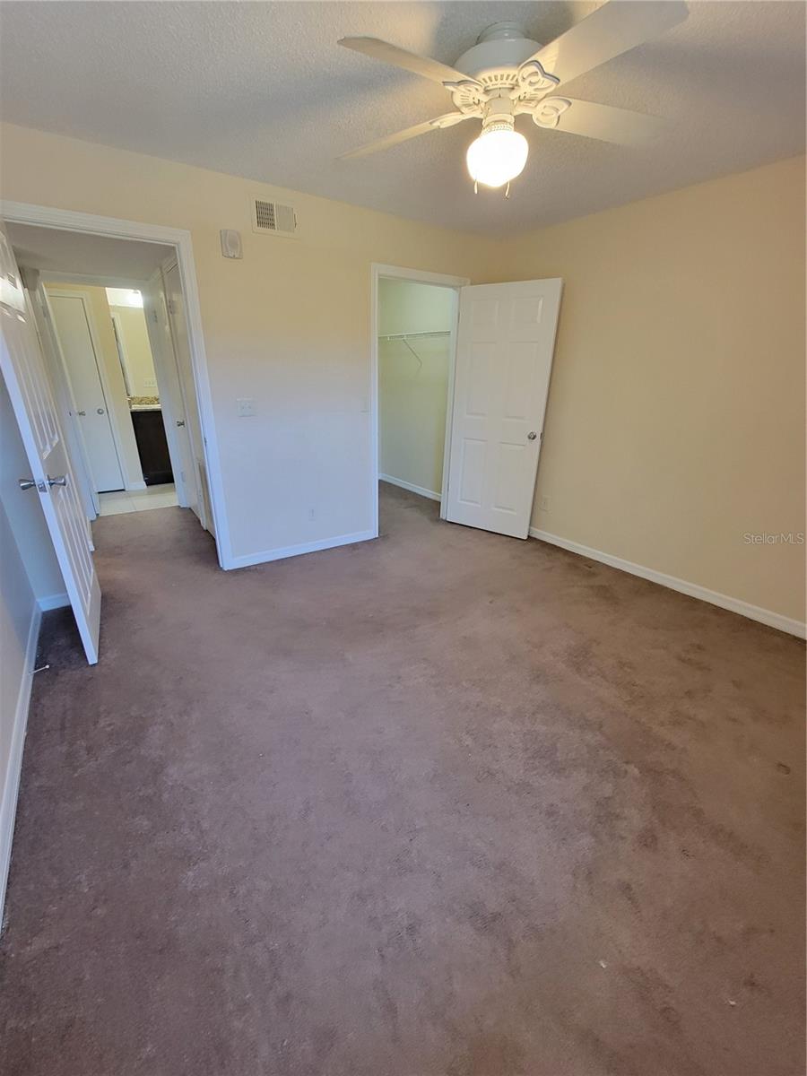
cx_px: 404
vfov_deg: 106.2
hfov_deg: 89.9
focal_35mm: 13
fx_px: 404
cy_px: 538
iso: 250
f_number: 2.2
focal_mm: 2.2
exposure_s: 1/60
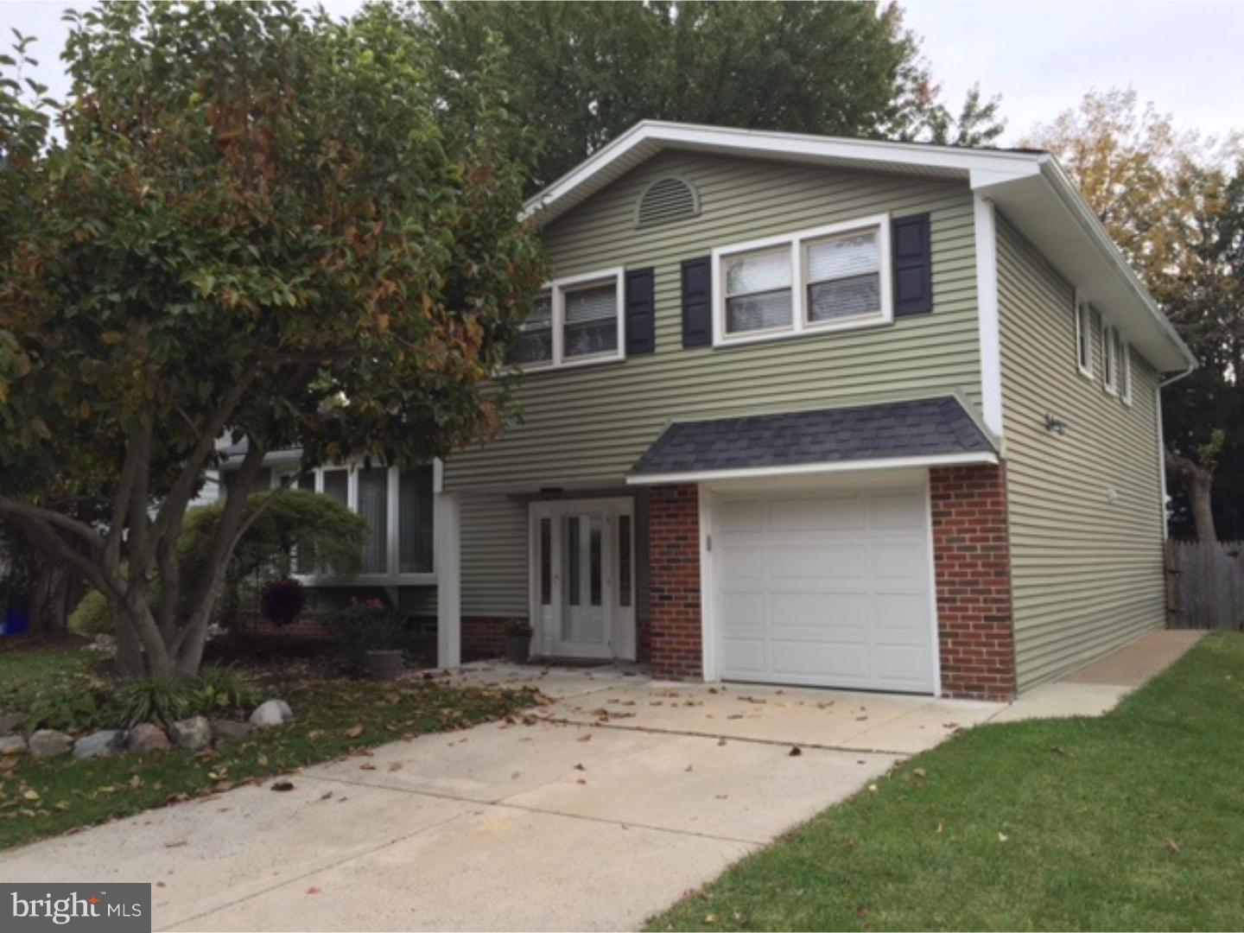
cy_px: 466
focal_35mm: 29
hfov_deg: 61.7
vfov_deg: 48.2
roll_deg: +0.1
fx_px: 1042
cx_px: 622
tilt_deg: +5.6
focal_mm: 4.15
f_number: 2.2
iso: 40
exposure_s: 1/60
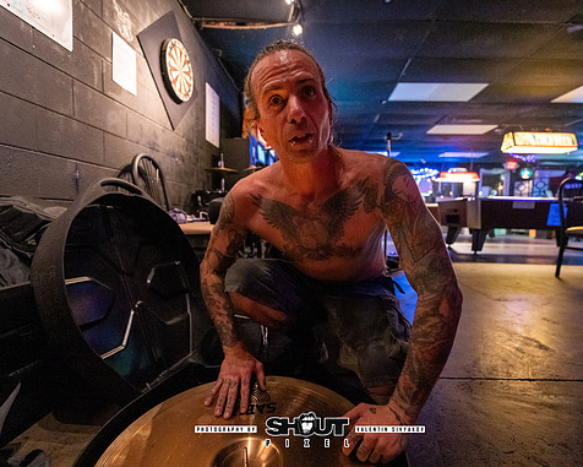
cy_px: 231
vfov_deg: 80.4
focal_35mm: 16
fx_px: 276
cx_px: 310
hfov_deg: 93.0
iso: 3200
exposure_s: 1/125
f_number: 2.8
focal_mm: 14
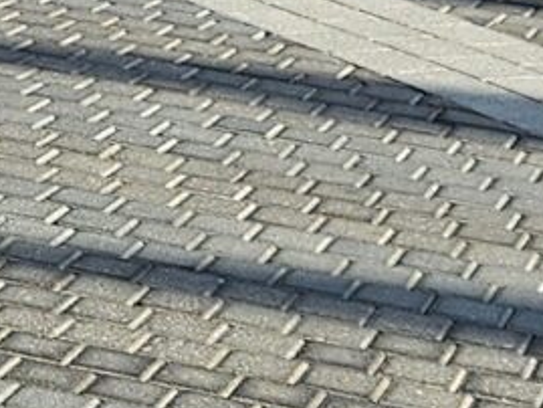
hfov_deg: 8.7
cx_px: -400
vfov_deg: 6.7
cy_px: -250
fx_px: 3437
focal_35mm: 219
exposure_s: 1/2000
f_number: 1.8
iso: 25
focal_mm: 5.4
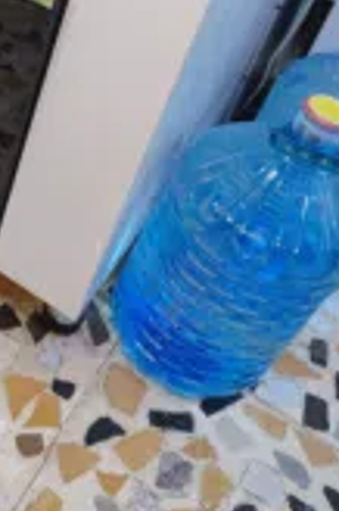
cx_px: -96
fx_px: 863
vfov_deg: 31.7
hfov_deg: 20.4
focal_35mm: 61
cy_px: 72
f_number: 1.75
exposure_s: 1/25
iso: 797
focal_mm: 5.25
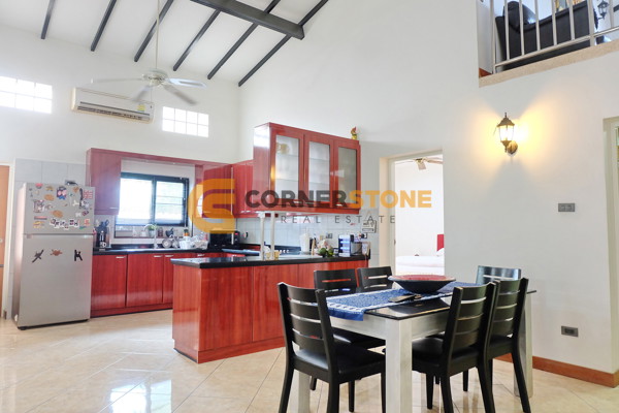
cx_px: 310
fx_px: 413
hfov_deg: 73.7
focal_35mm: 24
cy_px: 206
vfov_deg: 53.1
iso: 1250
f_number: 3.5
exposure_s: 1/30
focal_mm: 16
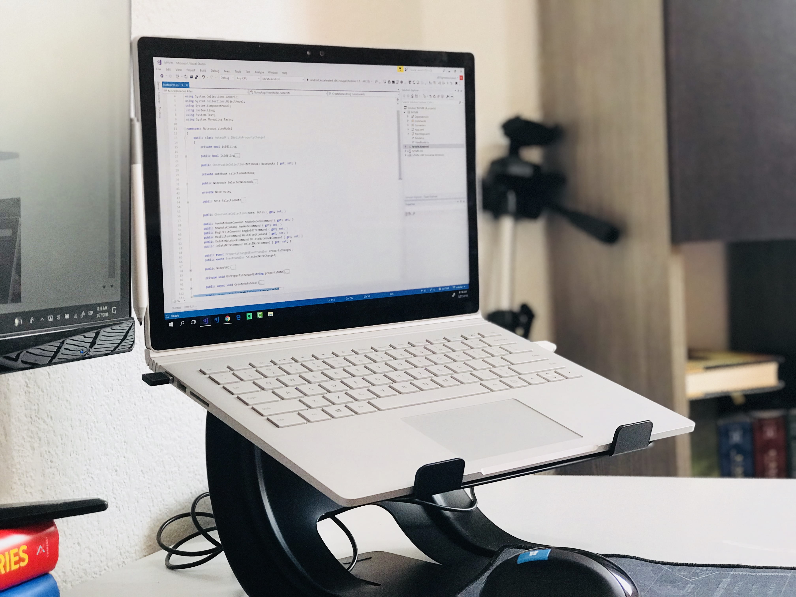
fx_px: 1311
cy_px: 298
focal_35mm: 57
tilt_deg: -2.0
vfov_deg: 25.7
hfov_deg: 33.8
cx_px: 398
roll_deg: +2.5
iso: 125
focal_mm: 6.6
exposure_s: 1/60
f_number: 2.8
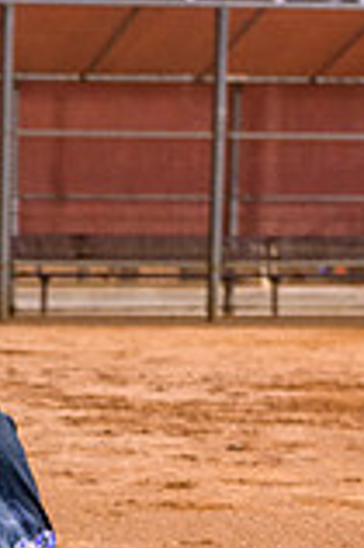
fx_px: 3040
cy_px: 676
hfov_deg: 6.8
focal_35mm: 200
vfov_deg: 10.1
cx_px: -146
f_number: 5
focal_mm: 70
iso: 2000
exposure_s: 1/80
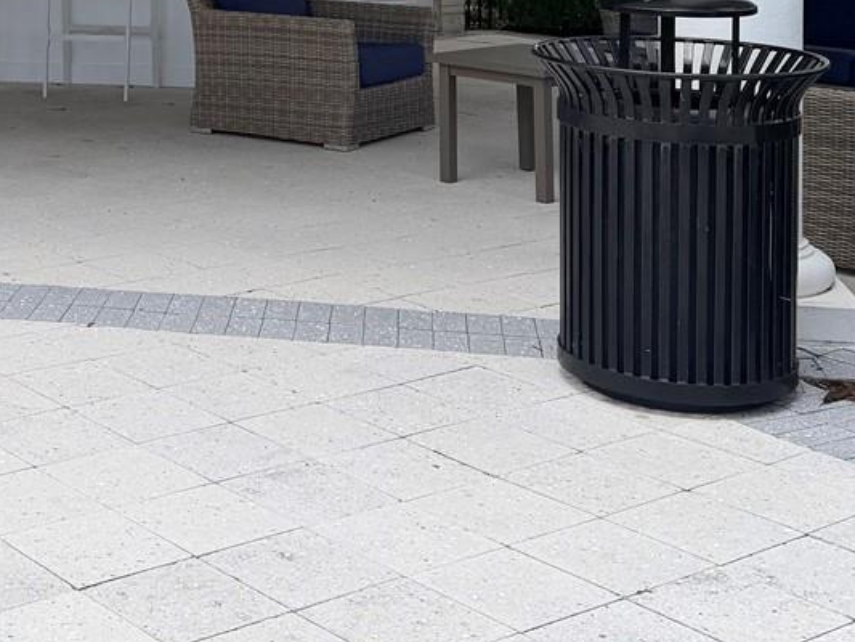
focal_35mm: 72
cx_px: -30
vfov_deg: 19.1
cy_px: -156
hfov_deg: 25.5
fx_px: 1779
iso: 80
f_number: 1.78
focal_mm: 6.76
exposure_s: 1/3759
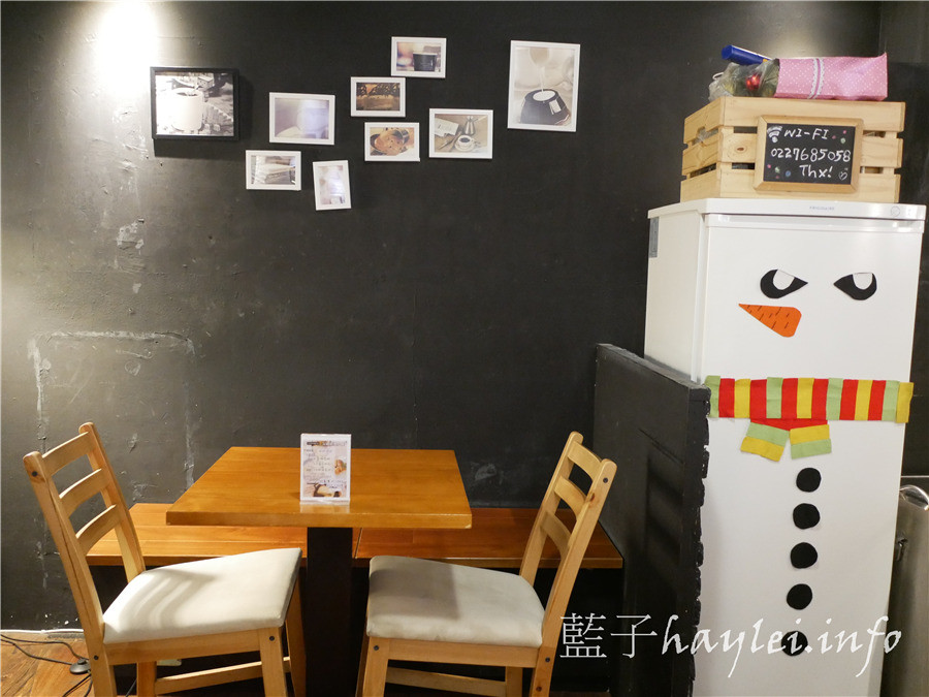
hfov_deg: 60.0
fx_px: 805
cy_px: 348
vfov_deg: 46.8
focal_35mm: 30
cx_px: 464
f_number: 1.7
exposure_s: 1/50
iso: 3200
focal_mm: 15
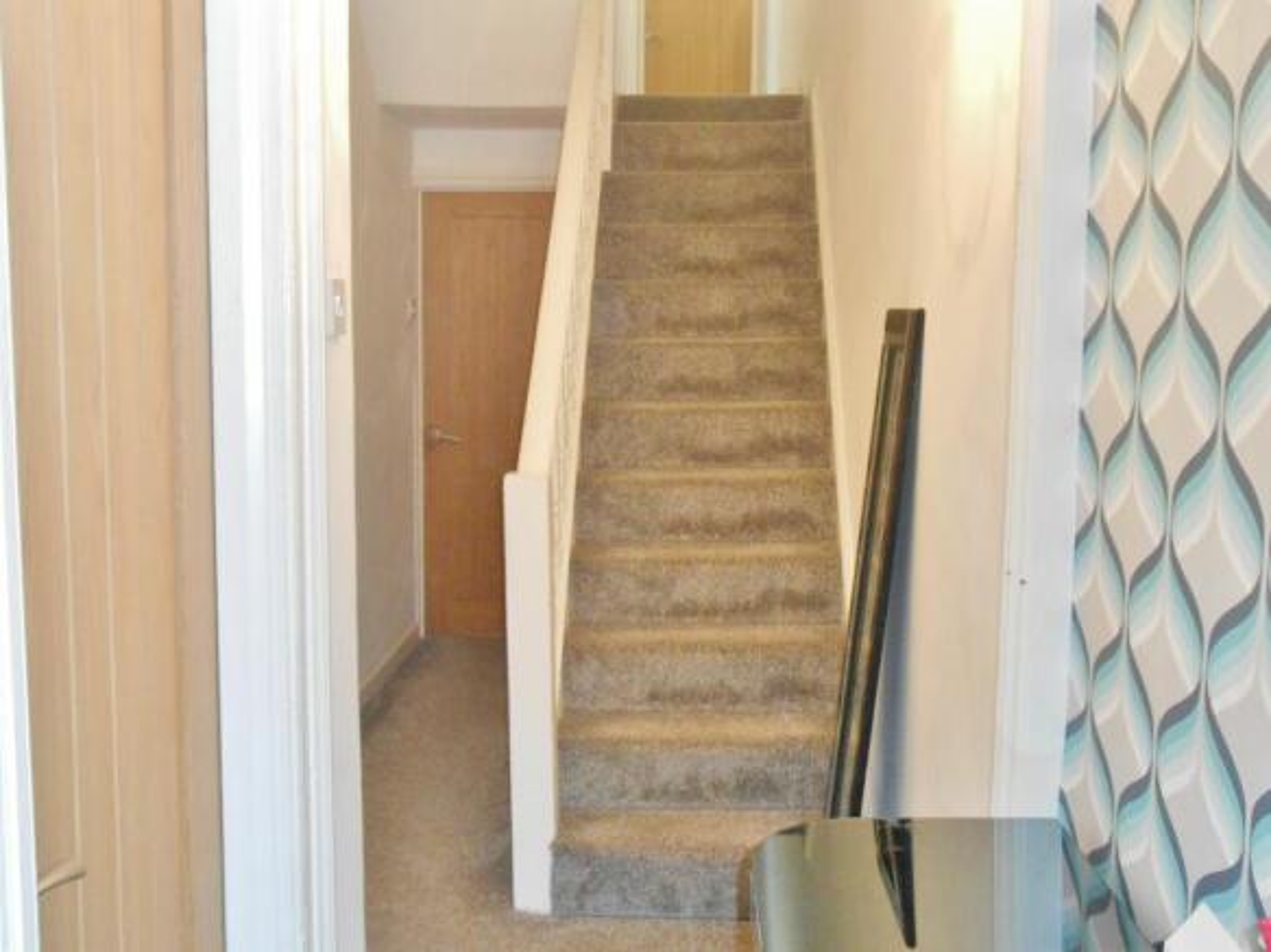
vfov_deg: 37.7
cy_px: 476
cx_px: 636
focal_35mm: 38
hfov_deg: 49.0
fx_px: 1395
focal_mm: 6.8
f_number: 4.2
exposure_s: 1/30
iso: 500
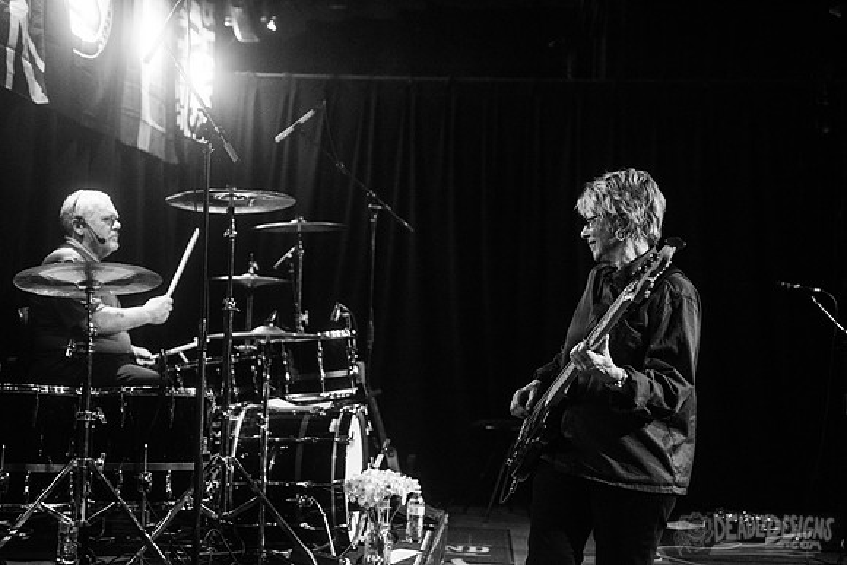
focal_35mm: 48
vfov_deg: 28.1
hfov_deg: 41.1
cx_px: 424
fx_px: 1130
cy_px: 282
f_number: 3.2
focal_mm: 48
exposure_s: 1/160
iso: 2000
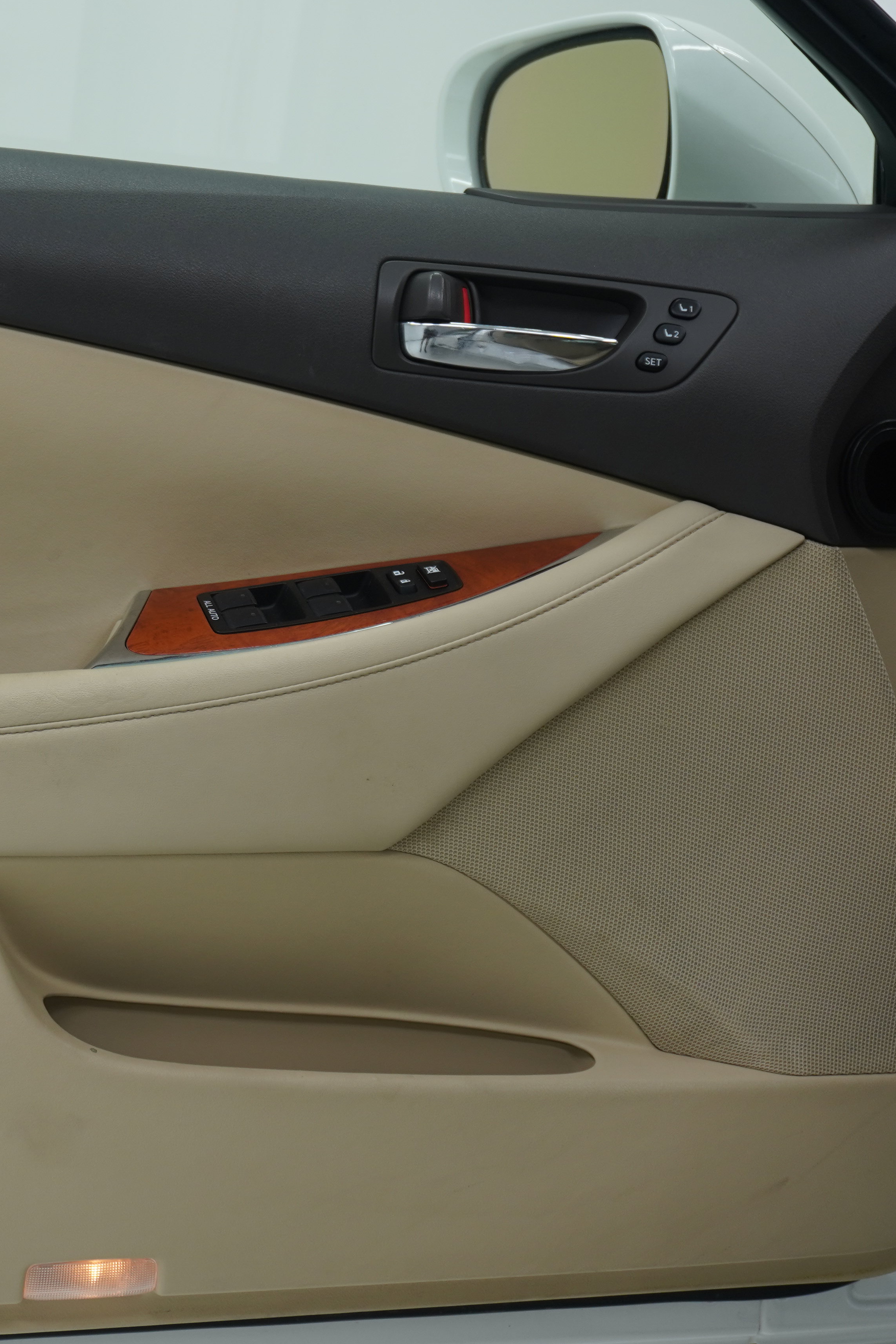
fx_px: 2202
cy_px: 674
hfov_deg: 22.6
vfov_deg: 33.9
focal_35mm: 59
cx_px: 141
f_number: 4.5
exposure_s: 1/160
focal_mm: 26
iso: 250
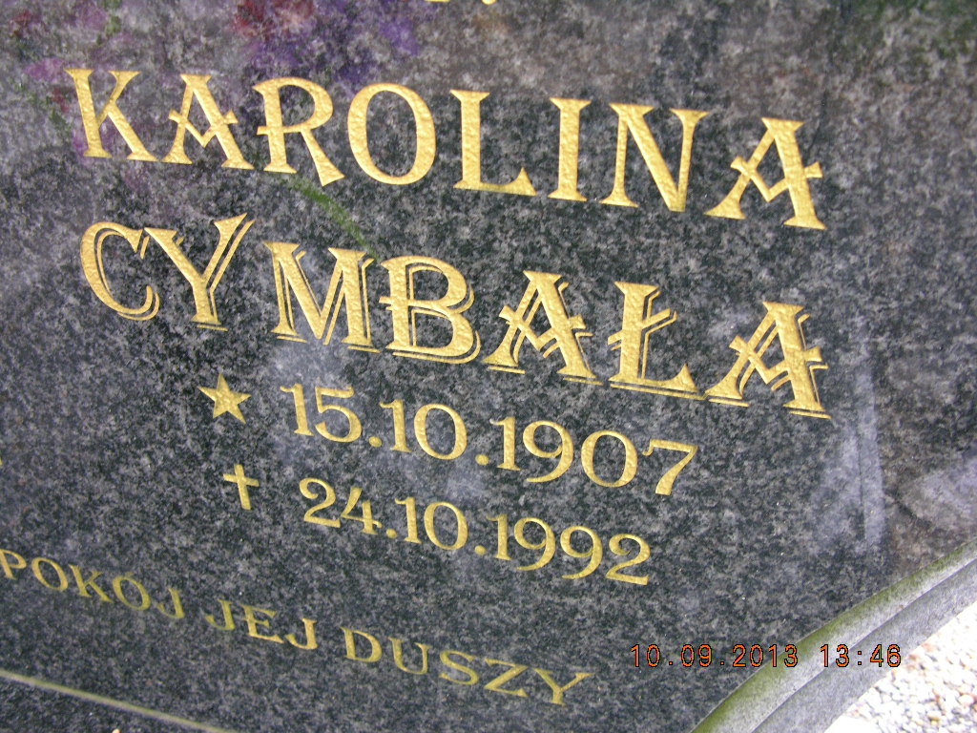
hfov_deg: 52.6
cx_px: 488
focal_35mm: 35
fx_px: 988
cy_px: 366
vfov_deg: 40.7
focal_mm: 8.9
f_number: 2.8
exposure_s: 1/29.8
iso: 147
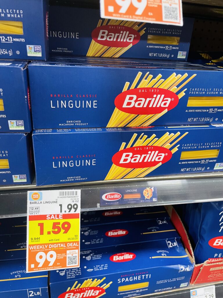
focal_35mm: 26
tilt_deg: -26.7
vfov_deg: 67.3
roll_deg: -4.4
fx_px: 223
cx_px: 112
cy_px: 149
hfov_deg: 53.1
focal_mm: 4.2
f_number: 1.6
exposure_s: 1/60
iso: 400
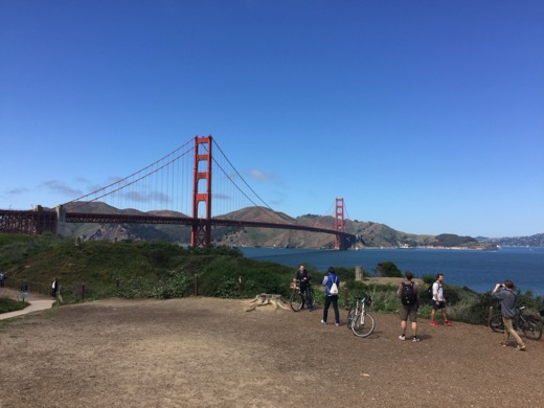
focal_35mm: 29
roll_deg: -1.1
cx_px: 272
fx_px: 456
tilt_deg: +2.9
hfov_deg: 61.7
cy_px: 204
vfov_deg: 48.2
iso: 32
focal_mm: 4.15
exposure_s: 1/2198
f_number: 2.2
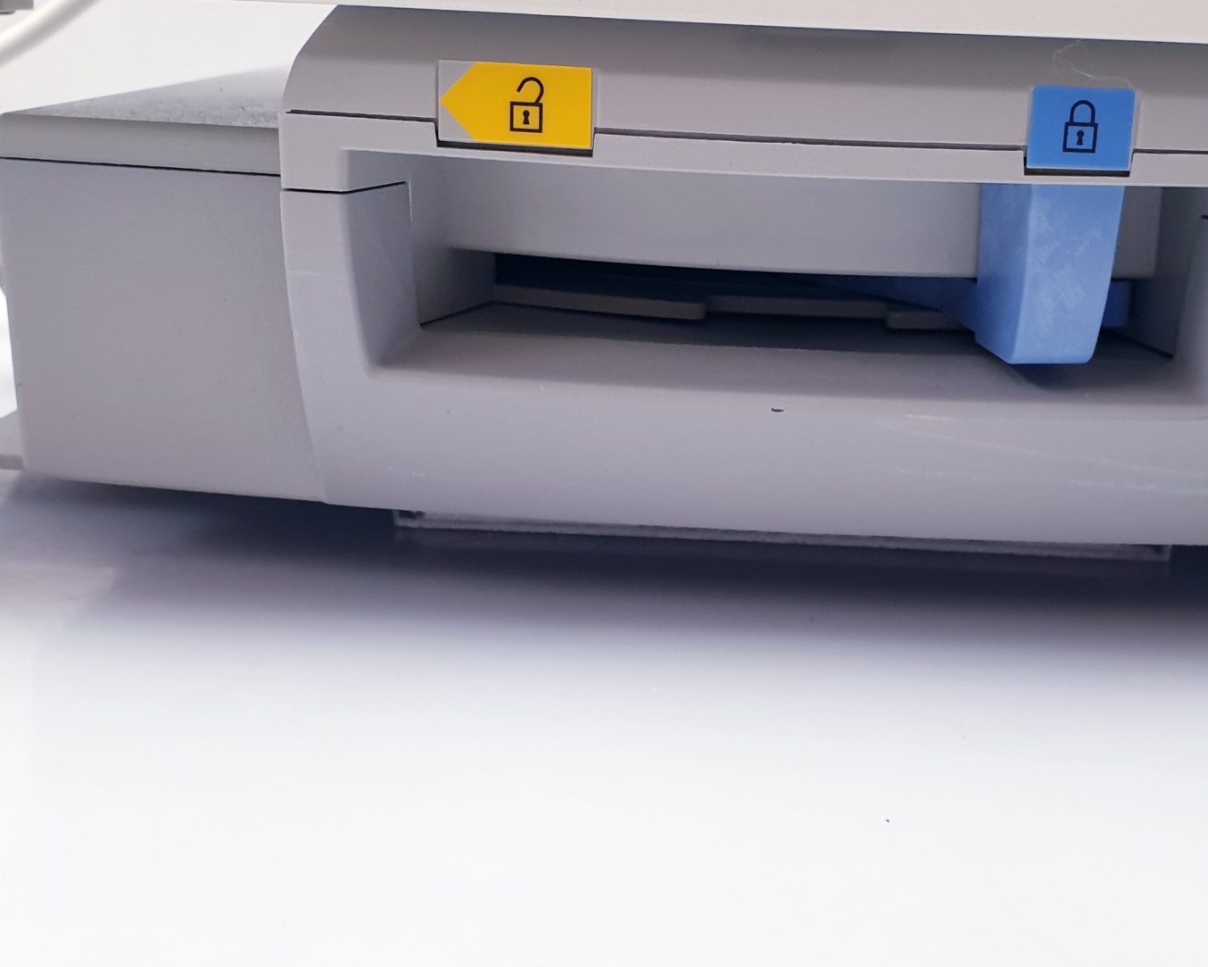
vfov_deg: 31.4
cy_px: 429
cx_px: 758
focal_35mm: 48
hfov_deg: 38.5
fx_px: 1716
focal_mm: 4.3
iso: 80
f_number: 2.4
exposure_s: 1/50
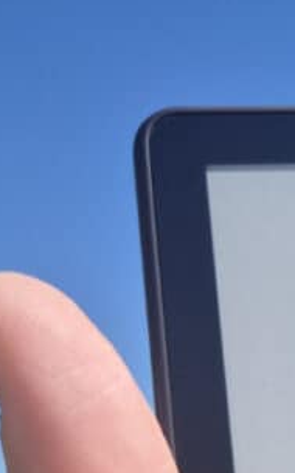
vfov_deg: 19.9
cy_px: 650
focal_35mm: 94
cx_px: 475
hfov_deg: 13.0
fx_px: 1209
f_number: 1.8
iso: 25
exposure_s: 1/1620
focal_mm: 5.4
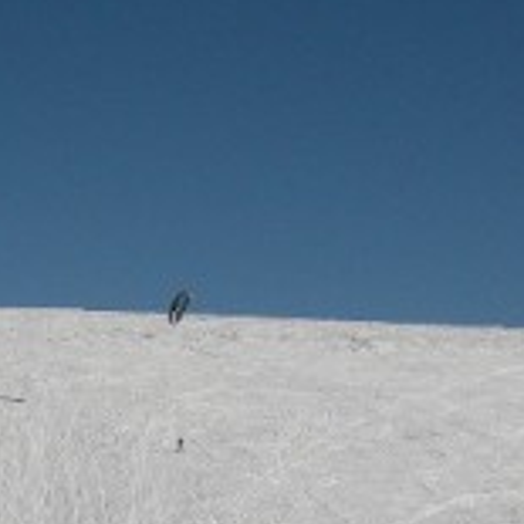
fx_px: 2843
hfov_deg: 10.5
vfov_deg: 10.4
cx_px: 74
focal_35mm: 166
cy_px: 625
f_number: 6.4
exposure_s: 1/782
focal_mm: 6.3
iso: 64
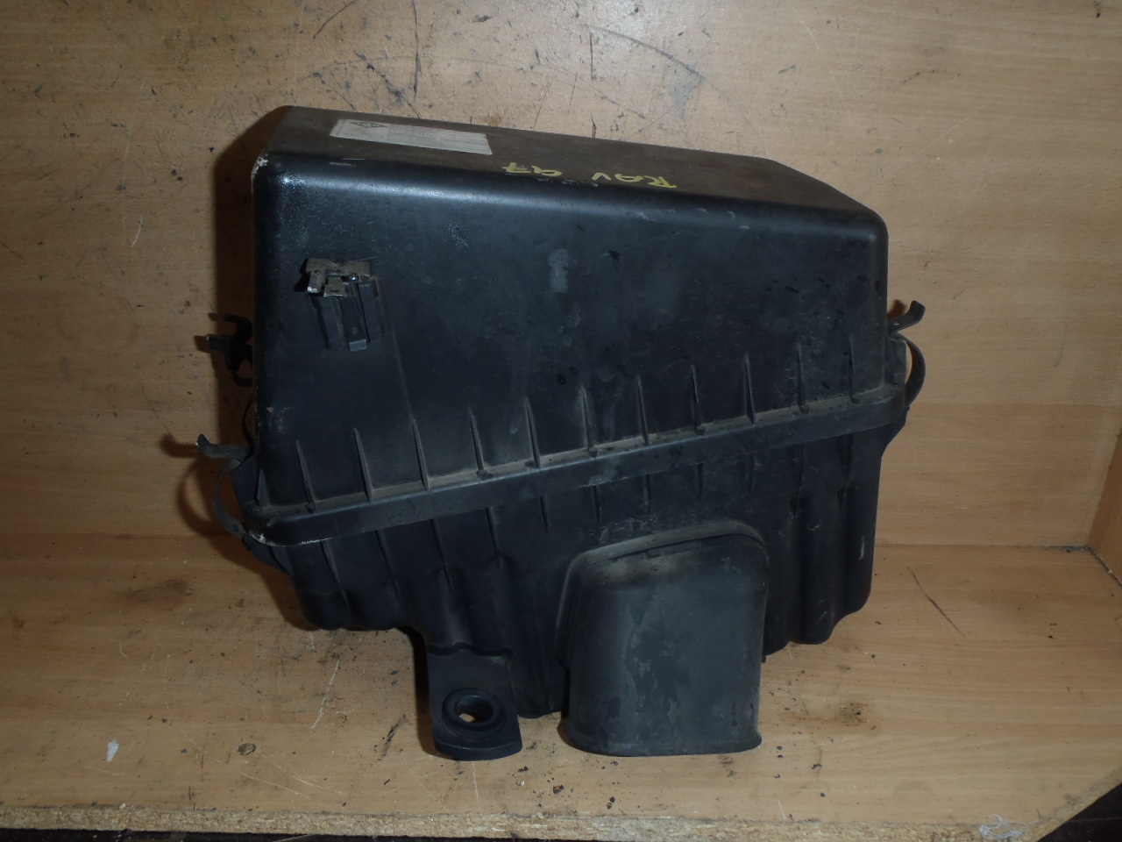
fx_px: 908
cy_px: 421
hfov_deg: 63.4
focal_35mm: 28
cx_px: 561
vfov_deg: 49.7
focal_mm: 5
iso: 100
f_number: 3.9
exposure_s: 1/30
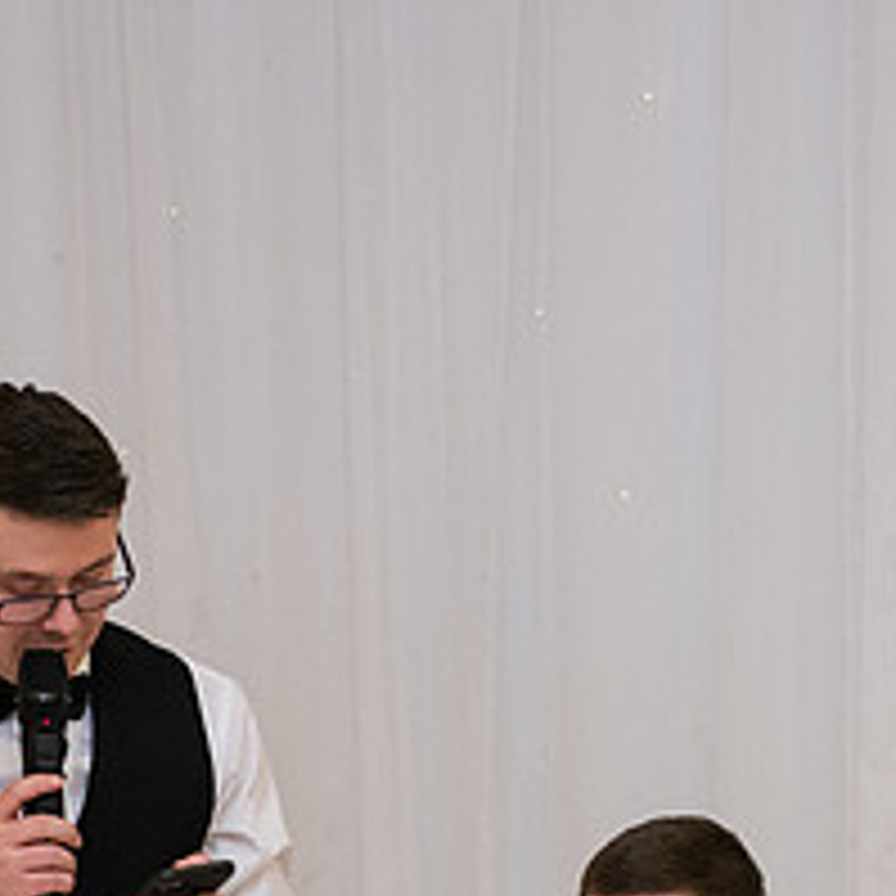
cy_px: 858
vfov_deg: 10.0
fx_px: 5066
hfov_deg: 10.1
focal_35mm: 173
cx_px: 491
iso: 1250
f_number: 3.5
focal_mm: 70
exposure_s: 1/160
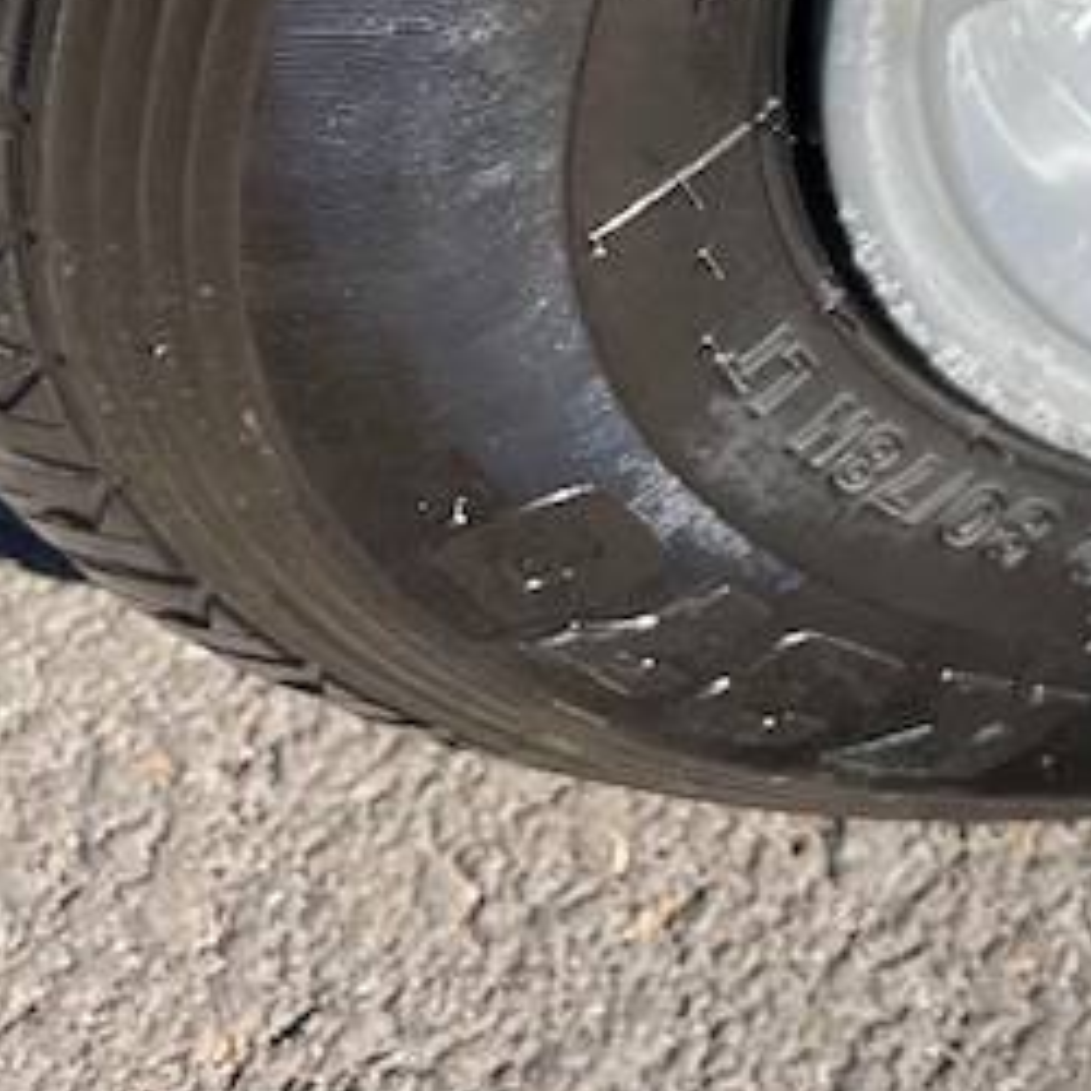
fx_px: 4029
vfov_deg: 13.8
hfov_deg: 13.4
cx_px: 2125
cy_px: -873
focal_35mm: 113
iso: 32
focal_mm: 5.1
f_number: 1.6
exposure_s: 1/1164
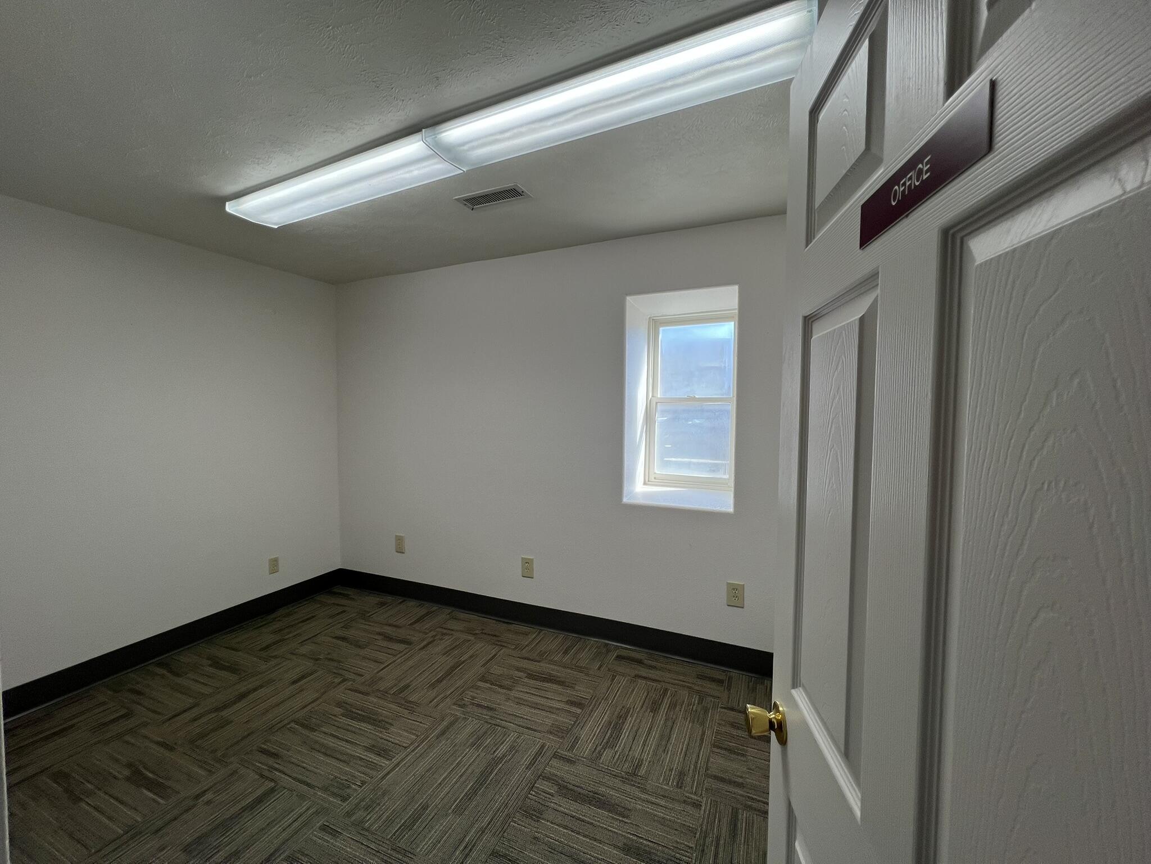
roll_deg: -0.4
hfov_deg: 106.2
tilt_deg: -4.2
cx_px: 576
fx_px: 432
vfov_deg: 89.9
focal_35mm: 13
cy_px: 432
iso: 32
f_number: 1.8
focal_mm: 1.57
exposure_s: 1/120
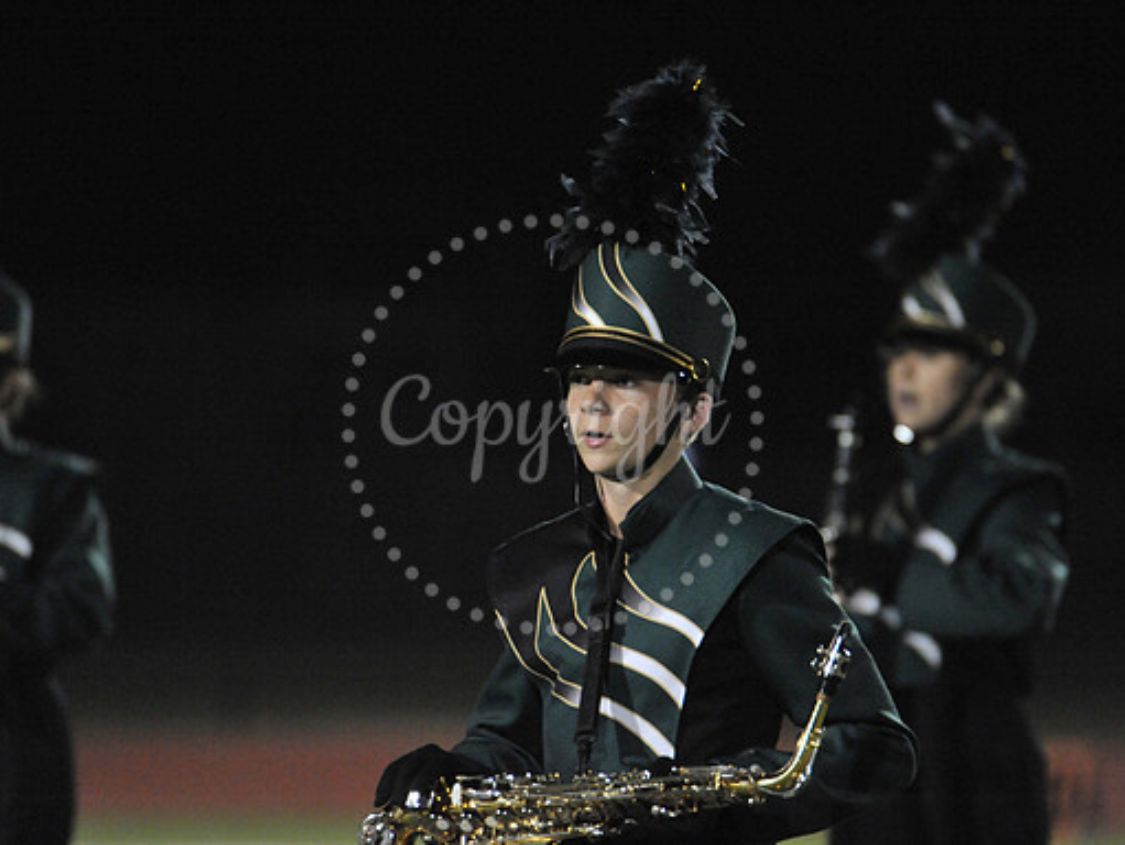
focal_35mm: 654
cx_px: 553
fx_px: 21270
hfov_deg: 3.0
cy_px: 422
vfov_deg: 2.3
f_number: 6.3
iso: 6400
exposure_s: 1/160
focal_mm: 600
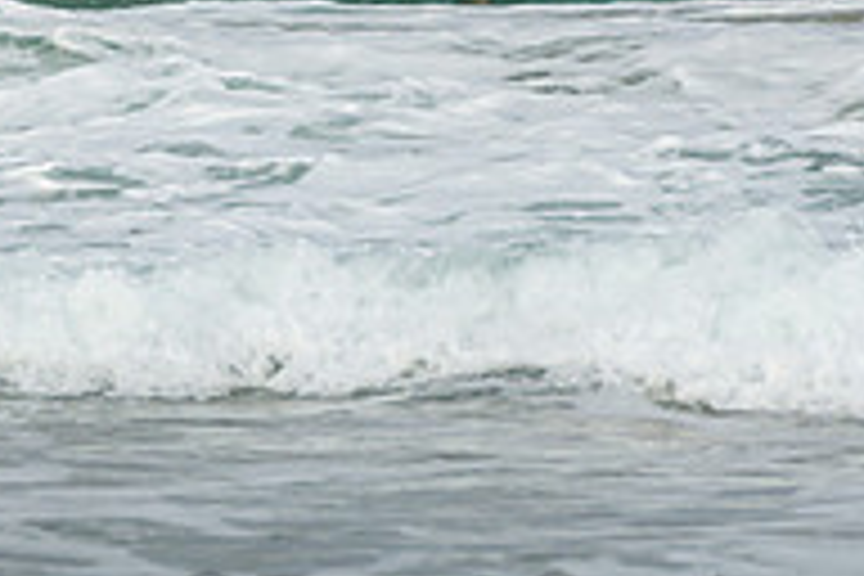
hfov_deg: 2.3
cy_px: -133
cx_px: 518
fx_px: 21718
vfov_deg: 1.5
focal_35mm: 905
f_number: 5.6
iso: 200
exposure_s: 1/800
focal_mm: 200
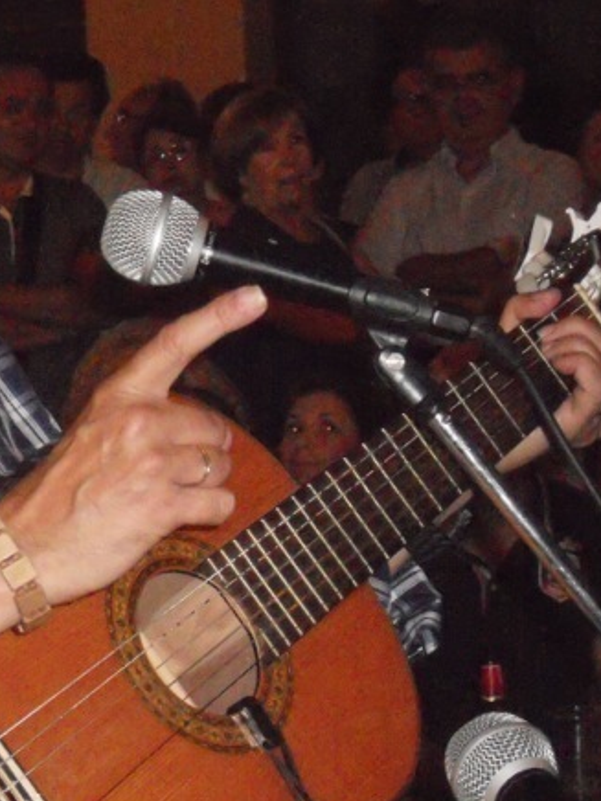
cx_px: -70
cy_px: 400
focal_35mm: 169
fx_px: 3912
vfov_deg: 11.7
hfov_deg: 8.7
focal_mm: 16.5
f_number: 5.4
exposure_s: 1/60
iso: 1600
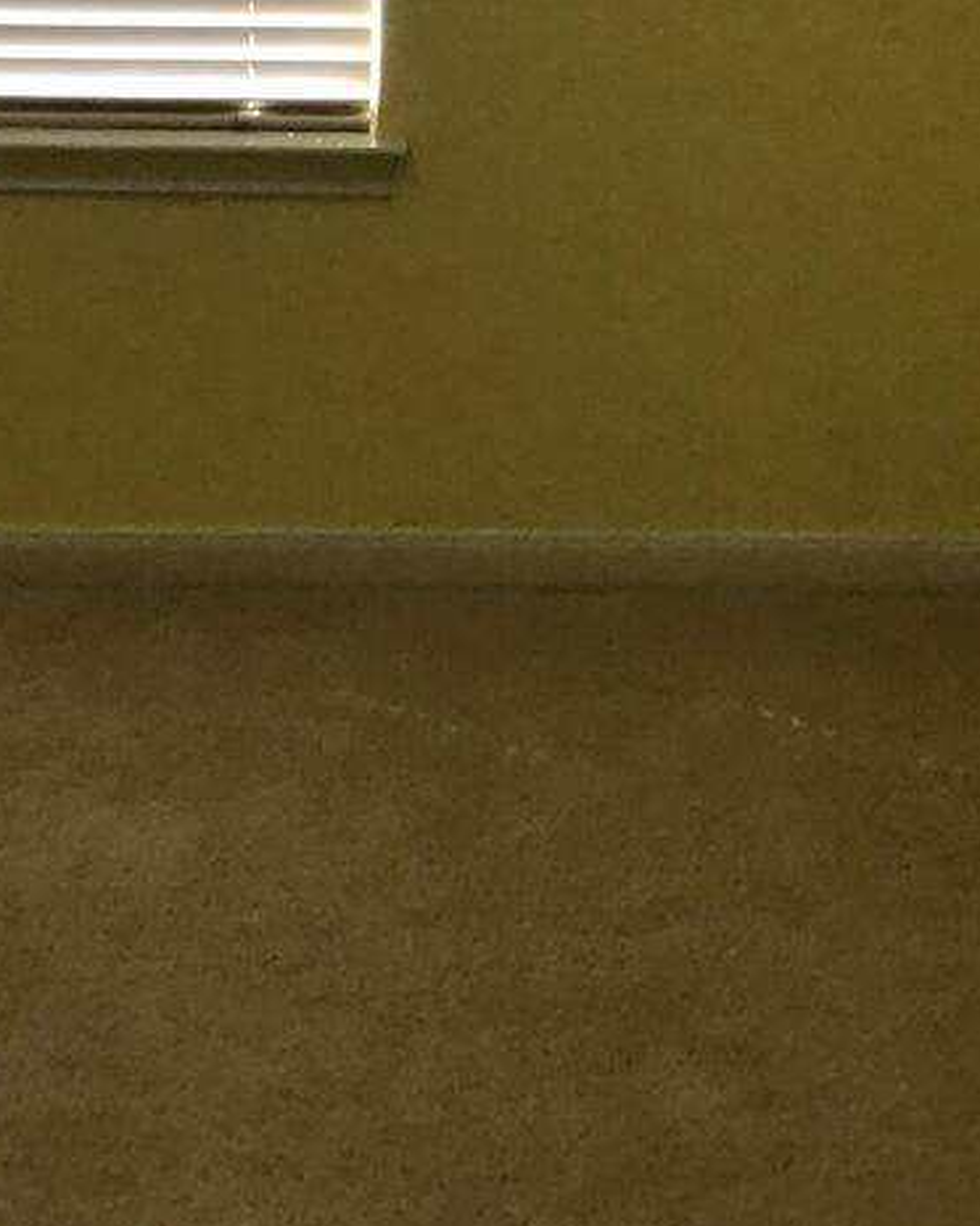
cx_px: 473
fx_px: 3409
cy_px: 26
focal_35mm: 94
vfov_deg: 19.8
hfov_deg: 16.4
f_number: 2.4
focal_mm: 3.3
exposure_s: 1/30
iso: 25
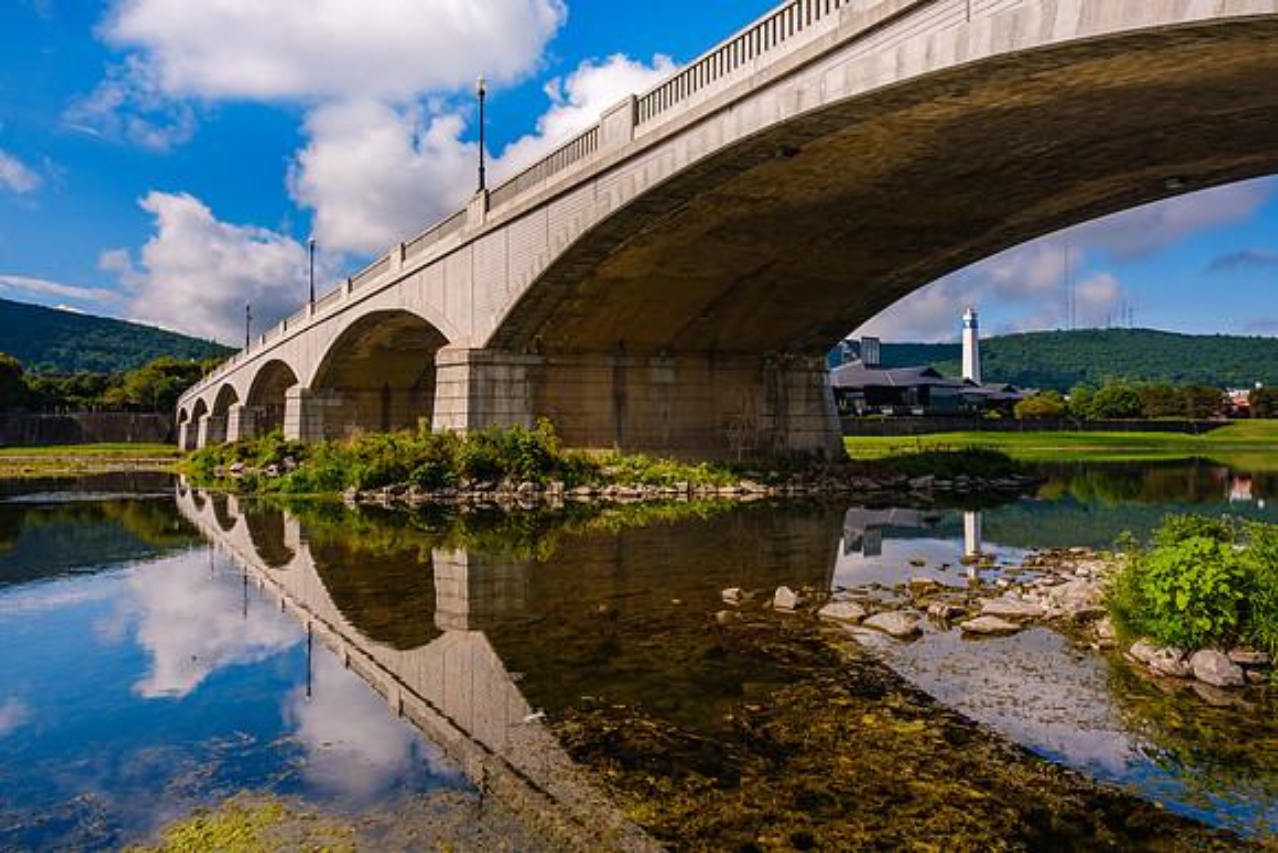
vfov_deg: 59.5
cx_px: 639
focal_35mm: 21
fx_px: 746
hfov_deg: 81.2
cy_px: 426
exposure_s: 1/150
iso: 160
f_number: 8
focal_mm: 13.8
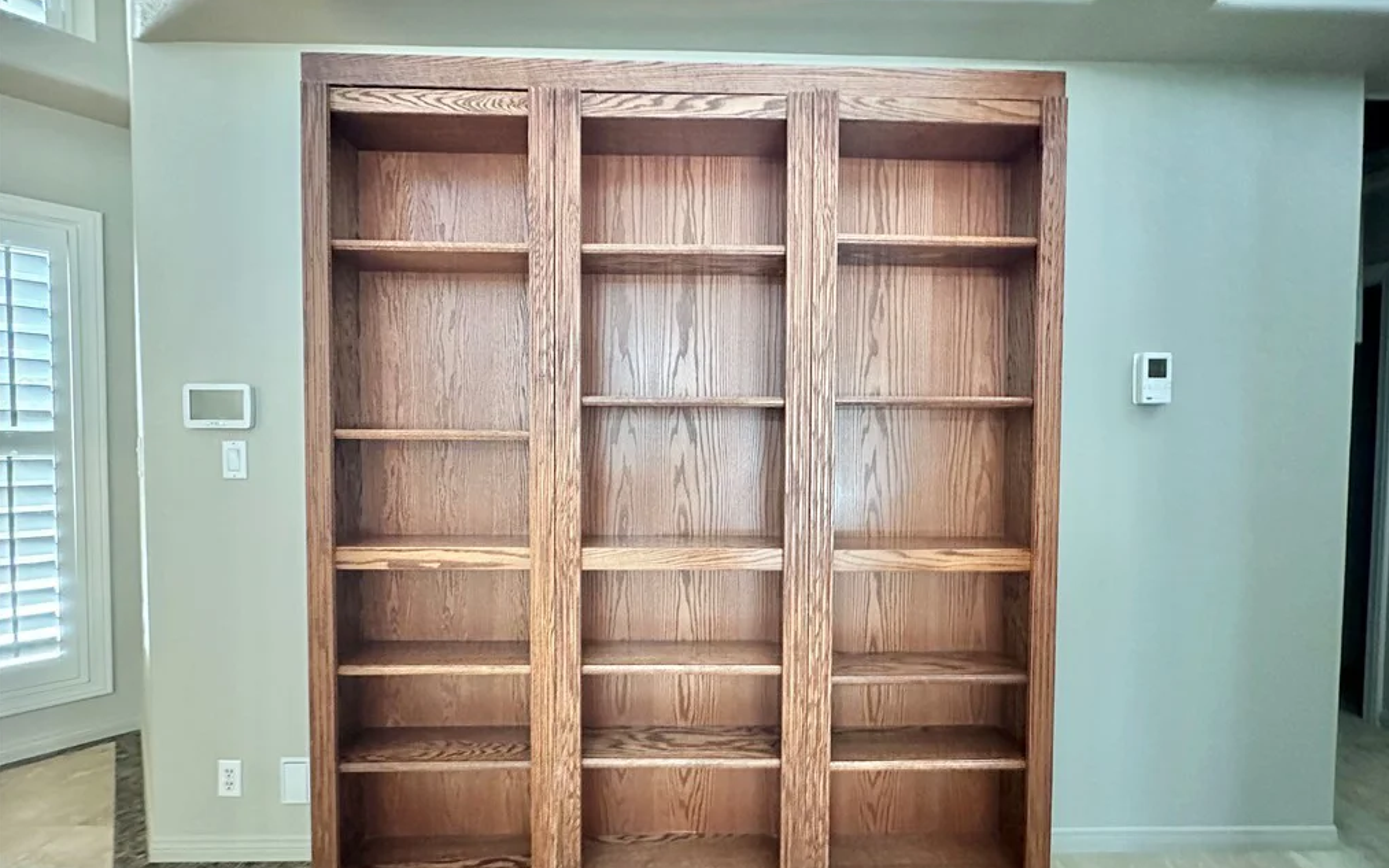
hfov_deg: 101.5
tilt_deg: -0.8
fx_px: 568
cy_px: 455
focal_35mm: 15
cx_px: 699
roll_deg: -0.5
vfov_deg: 74.7
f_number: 2.2
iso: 1250
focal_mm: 2.22
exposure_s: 1/30
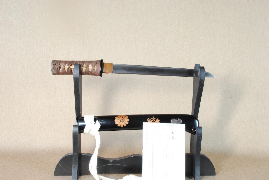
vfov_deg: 32.0
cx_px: 134
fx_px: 314
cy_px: 90
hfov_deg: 46.4
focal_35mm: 42
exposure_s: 1/2
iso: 400
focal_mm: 28
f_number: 11
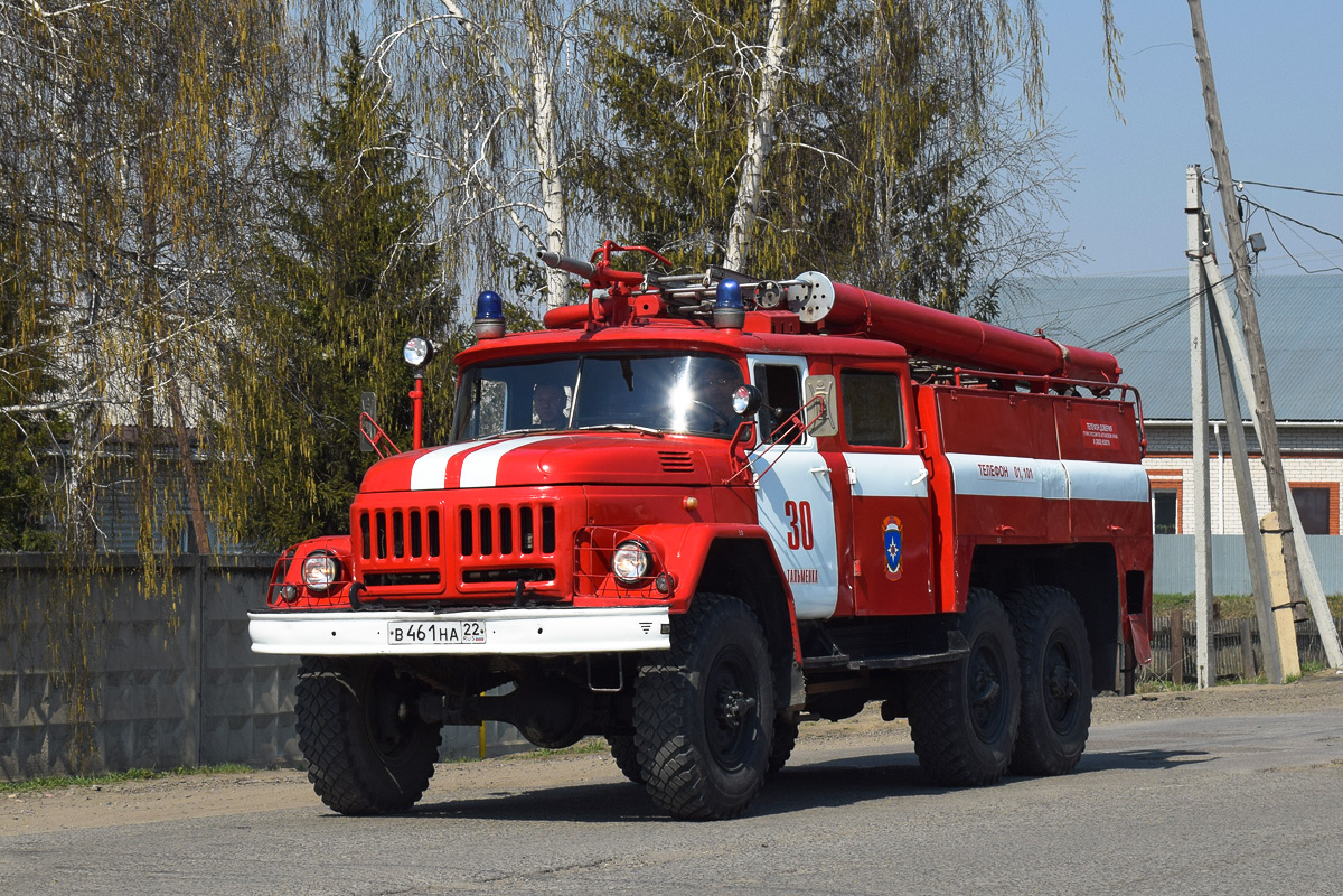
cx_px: 672
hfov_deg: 24.6
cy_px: 448
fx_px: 3077
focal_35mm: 82
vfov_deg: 16.6
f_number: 11
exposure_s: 1/500
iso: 200
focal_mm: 55
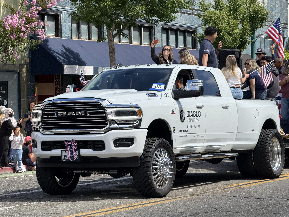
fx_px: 1002
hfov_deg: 16.4
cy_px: 108
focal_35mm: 120
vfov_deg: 12.3
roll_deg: +0.7
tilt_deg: -0.7
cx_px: 144
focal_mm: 15.66
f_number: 2.8
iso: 50
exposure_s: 1/1018
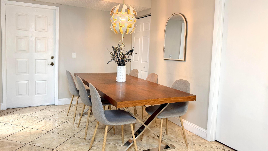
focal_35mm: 27
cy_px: 67
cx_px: 130
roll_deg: -1.1
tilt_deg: -4.0
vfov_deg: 42.8
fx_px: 192
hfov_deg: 69.8
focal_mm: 6.76
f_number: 1.78
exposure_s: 1/60
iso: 250
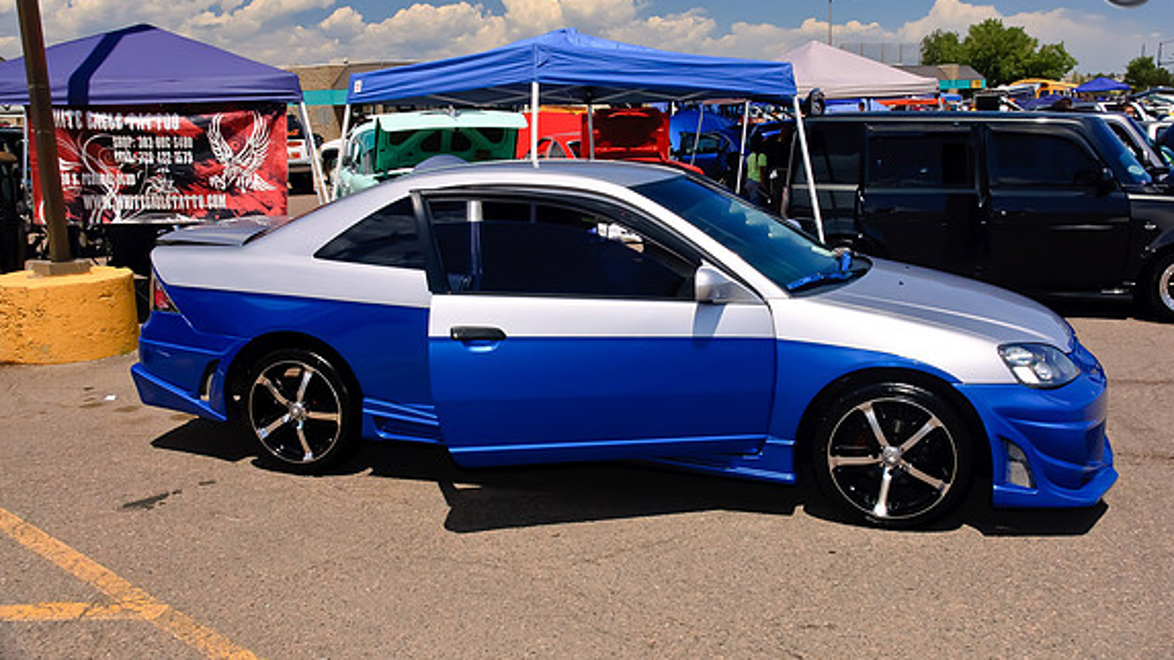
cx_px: 586
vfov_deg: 33.7
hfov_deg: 56.6
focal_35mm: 35
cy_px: 318
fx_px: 1089
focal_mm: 22
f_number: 7.1
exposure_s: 1/200
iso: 200
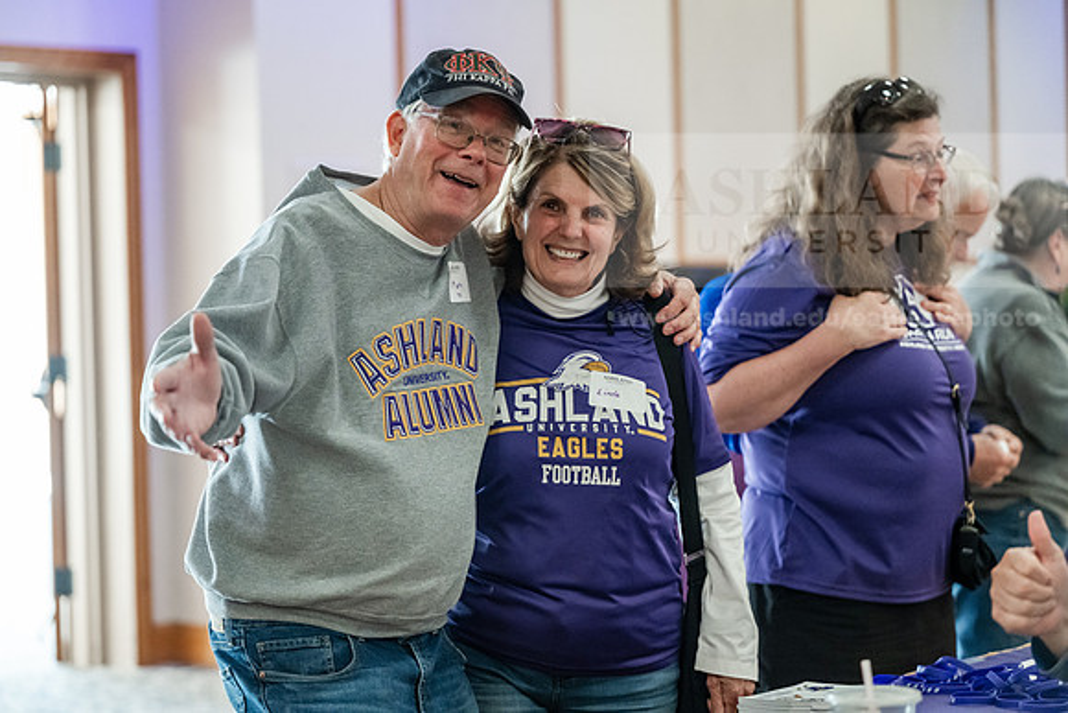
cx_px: 534
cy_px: 356
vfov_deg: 15.0
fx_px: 2700
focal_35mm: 91
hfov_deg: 22.4
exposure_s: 1/200
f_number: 2.8
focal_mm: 91
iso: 4000
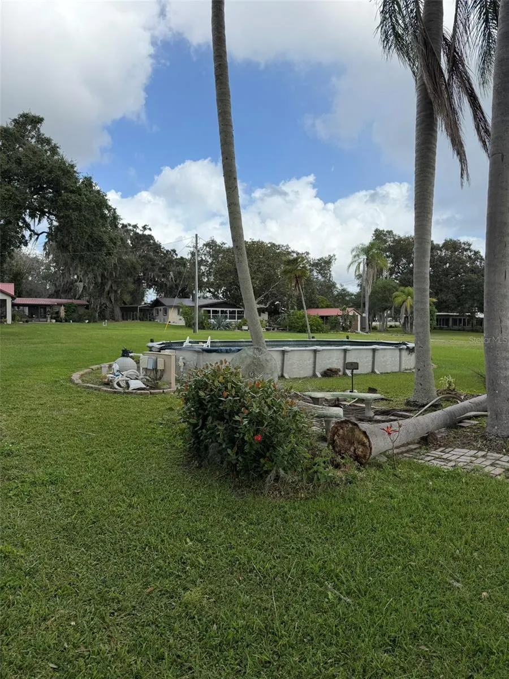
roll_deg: -0.7
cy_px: 340
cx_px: 254
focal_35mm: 24
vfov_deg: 71.6
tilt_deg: -0.4
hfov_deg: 56.8
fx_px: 471
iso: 80
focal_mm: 6.76
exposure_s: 1/3584
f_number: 1.78
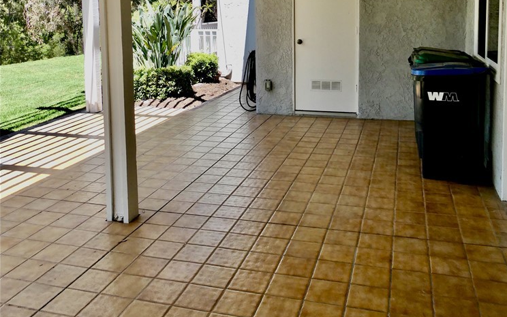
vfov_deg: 35.0
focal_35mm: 35
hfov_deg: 55.3
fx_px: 484
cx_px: 261
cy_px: 57
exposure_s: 1/320
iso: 80
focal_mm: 4.3
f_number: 3.3
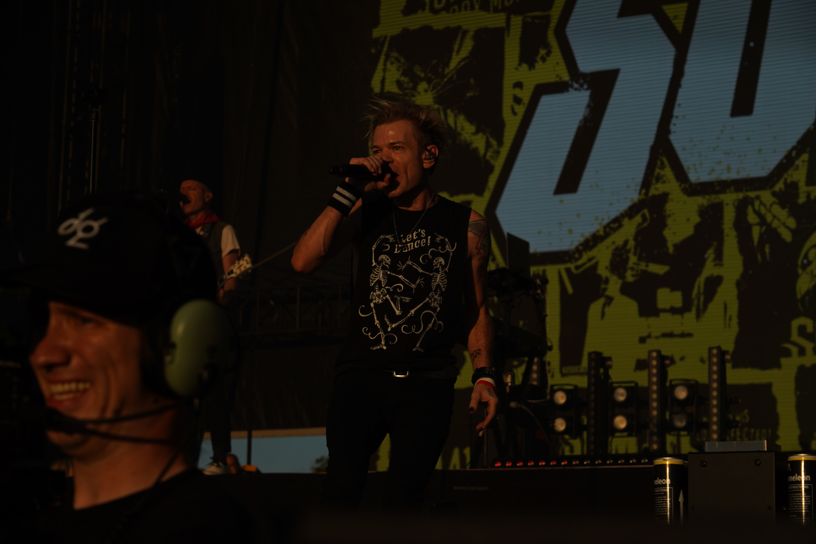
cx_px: 408
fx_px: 1859
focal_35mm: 82
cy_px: 272
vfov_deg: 16.7
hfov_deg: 24.8
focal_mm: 82
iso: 100
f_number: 8
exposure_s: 1/1000
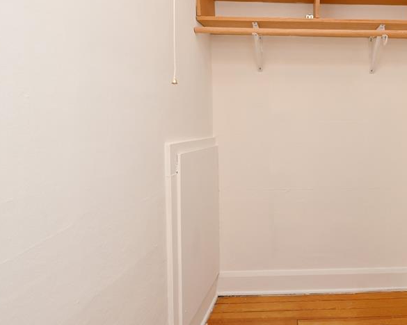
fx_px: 277
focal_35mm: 23
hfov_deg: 64.9
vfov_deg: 60.7
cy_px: 145
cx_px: 335
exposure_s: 1/60
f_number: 11
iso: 800
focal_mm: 14
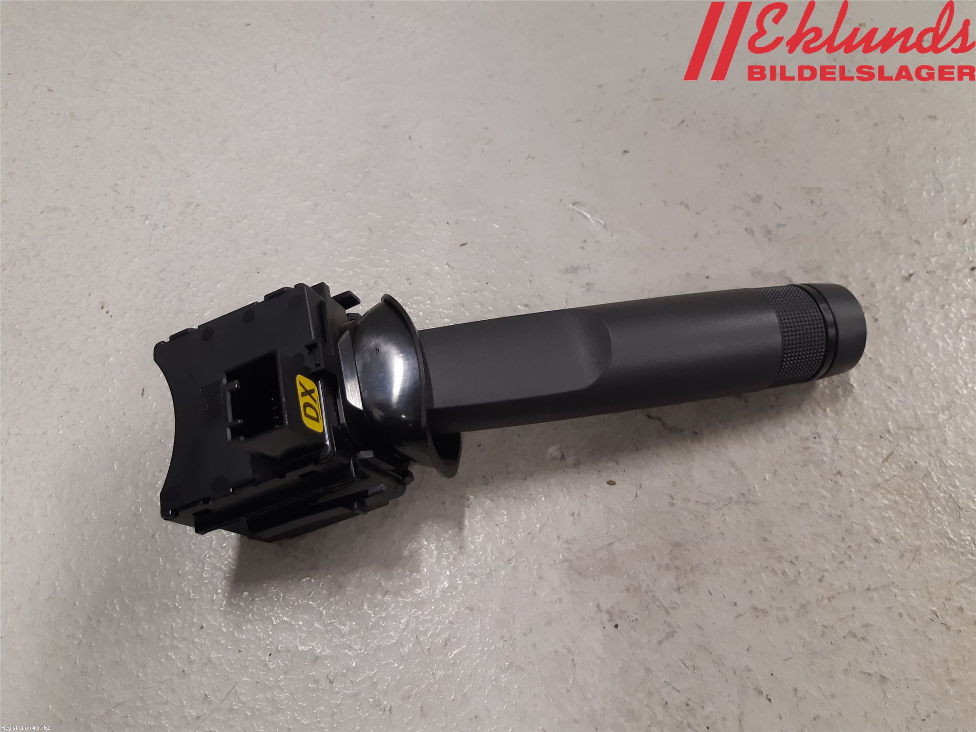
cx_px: 488
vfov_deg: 53.1
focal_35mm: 26
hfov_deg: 67.3
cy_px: 366
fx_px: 733
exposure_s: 1/50
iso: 125
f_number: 1.7
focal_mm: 3.93
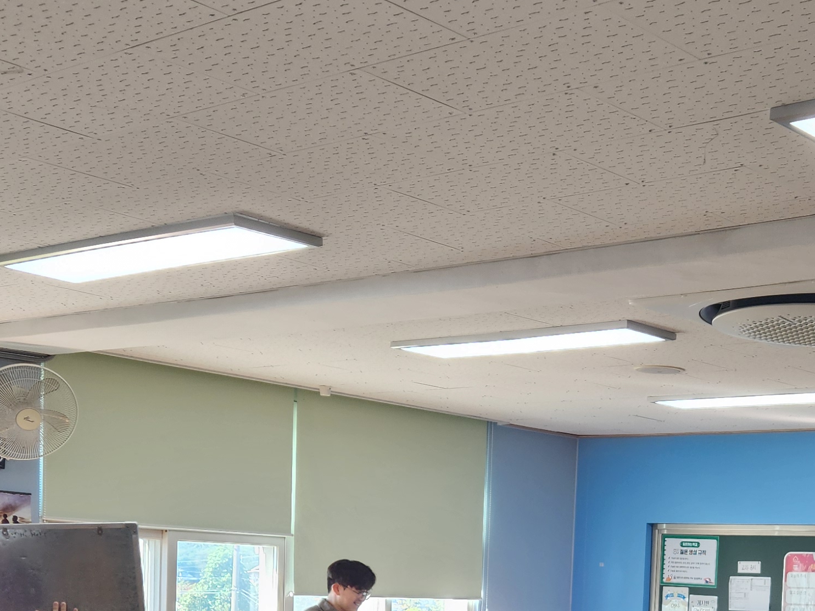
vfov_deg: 22.1
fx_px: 1460
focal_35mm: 62
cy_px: 707
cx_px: 613
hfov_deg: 30.7
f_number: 1.8
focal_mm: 5.4
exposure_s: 1/120
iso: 80
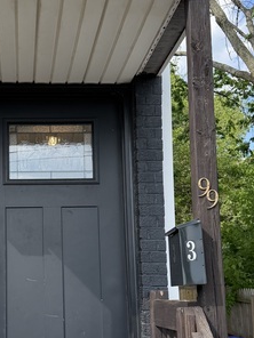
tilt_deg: +9.0
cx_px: 45
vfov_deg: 35.3
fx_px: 528
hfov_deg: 26.4
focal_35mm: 54
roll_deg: +1.1
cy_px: 216
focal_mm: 6.76
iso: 100
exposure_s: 1/1689
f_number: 1.78
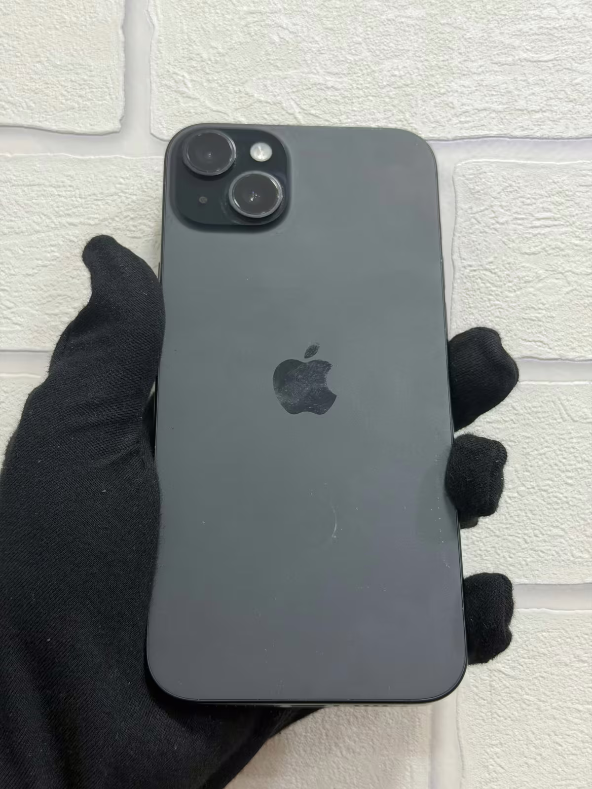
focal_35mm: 48
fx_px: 1095
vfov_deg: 39.7
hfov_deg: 30.3
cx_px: 296
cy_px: 394
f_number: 1.78
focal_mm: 6.76
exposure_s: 1/50
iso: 64
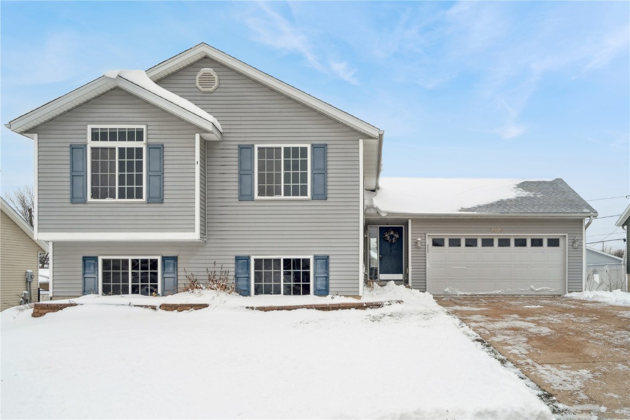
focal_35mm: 31
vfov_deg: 42.3
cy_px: 210
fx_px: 542
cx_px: 315
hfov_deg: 60.3
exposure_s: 1/250
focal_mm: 31
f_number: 10
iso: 400
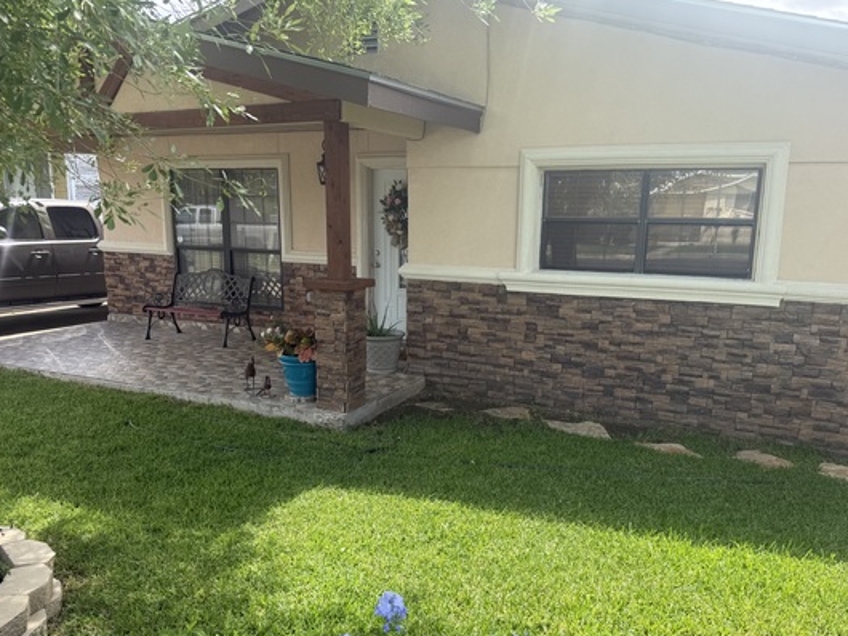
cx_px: 438
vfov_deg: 48.0
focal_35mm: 29
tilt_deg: -11.0
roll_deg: -1.1
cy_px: 368
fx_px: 710
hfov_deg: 61.7
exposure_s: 1/1005
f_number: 1.78
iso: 80
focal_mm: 6.76
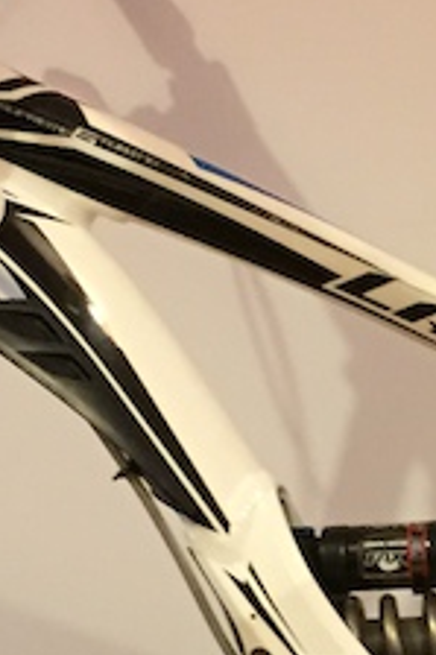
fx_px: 2511
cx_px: 676
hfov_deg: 9.6
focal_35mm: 138
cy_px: 626
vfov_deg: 14.7
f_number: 2.2
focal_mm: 4.15
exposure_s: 1/17
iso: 500
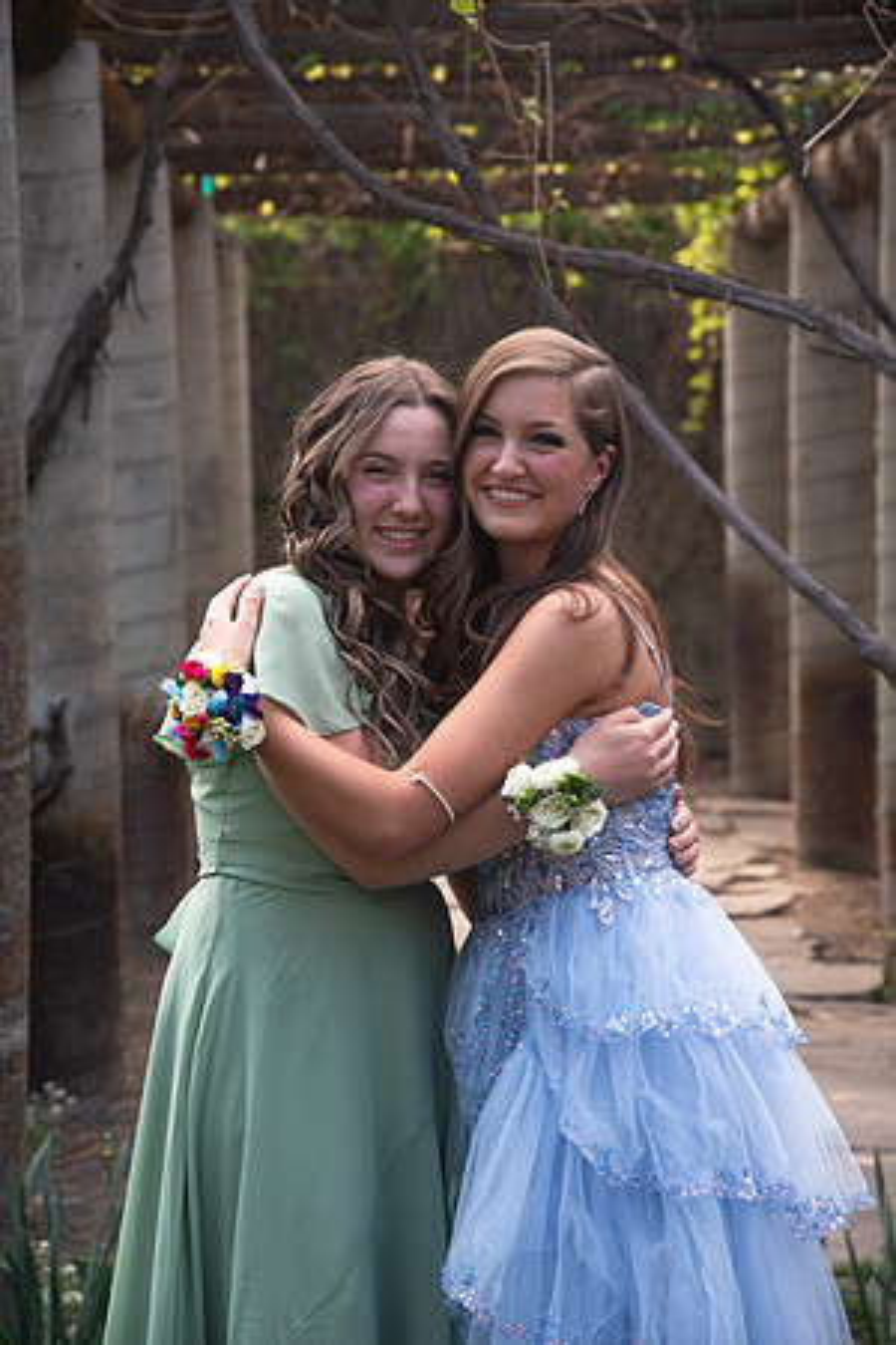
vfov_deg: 20.8
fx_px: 3658
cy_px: 672
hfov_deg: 14.0
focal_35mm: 98
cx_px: 448
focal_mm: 98
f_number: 5.6
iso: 250
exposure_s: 1/125
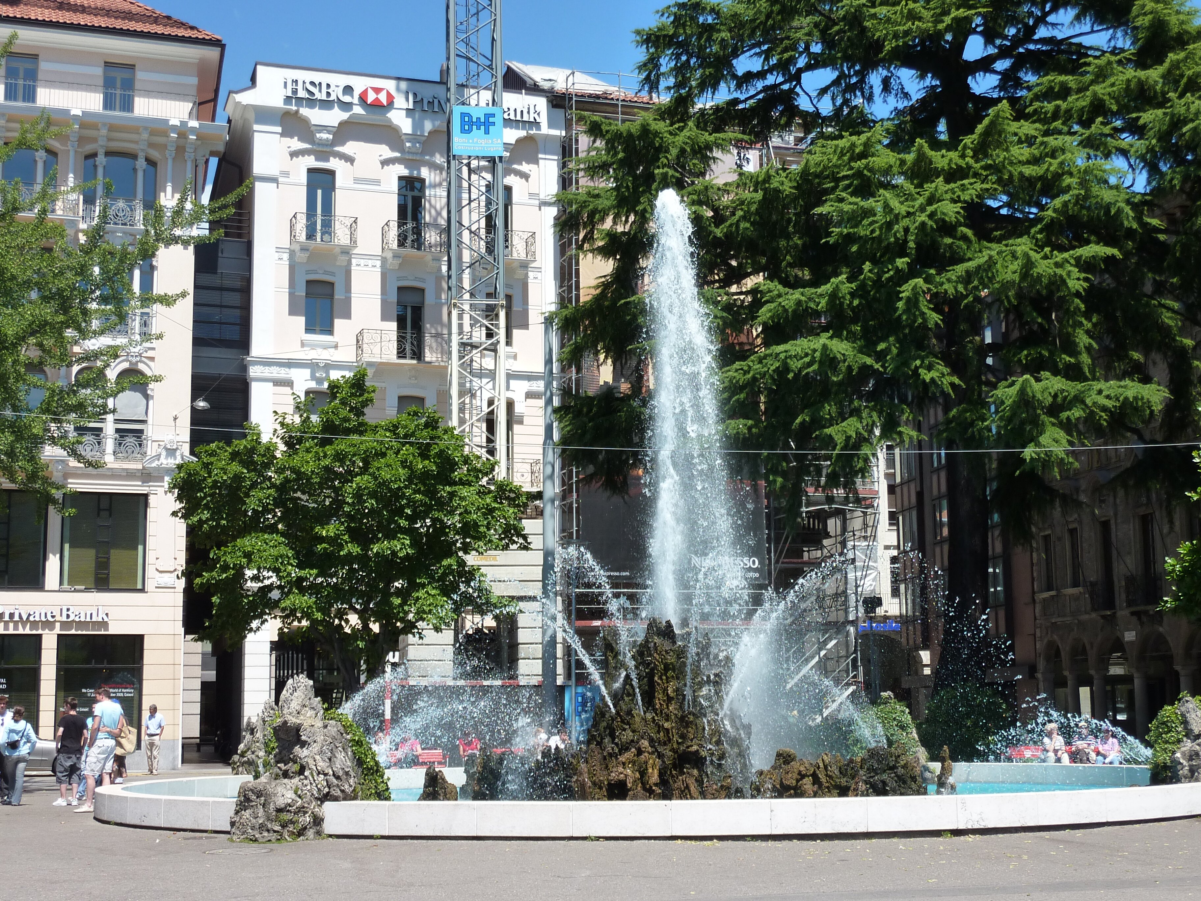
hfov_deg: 36.8
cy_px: 450
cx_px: 600
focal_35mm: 52
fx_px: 1804
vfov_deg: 28.0
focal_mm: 8.5
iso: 125
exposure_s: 1/500
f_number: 4.5
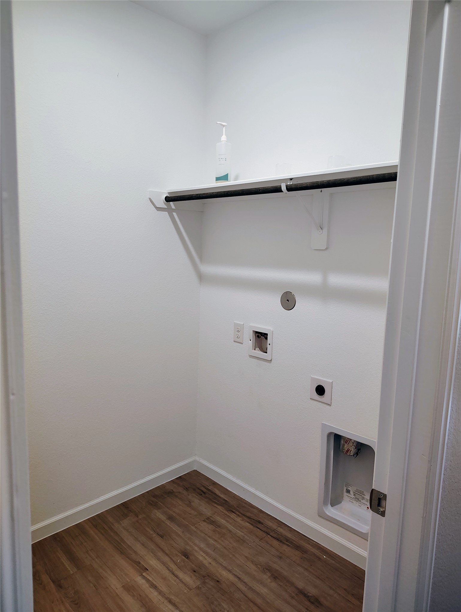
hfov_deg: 57.0
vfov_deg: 71.5
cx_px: 230
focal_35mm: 24
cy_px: 306
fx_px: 425
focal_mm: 5.56
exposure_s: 1/60
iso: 741
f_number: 1.8
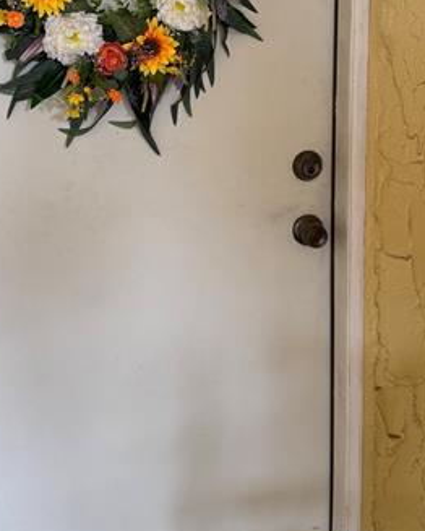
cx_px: 157
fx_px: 864
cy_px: 166
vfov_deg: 33.7
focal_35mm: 55
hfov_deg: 27.5
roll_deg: +3.5
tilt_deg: -10.2
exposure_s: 1/120
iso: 160
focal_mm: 6.76
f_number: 1.78
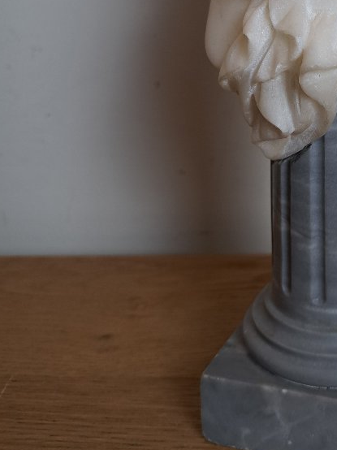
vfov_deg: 34.0
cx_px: 342
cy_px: 14
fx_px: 676
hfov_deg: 26.4
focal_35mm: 52
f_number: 1.8
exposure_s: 1/50
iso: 64
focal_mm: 5.23
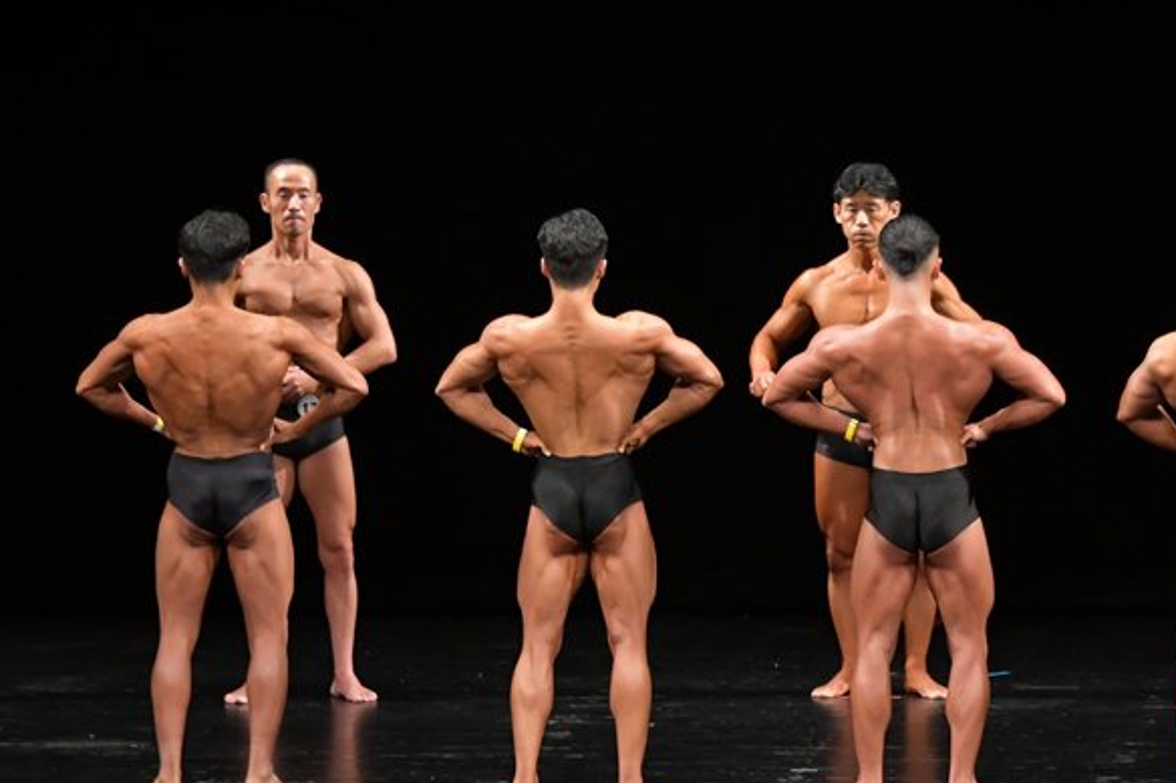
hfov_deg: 8.3
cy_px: 481
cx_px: 744
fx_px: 8099
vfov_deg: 5.5
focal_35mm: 248
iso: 3200
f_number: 5.6
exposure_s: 1/400
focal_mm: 125
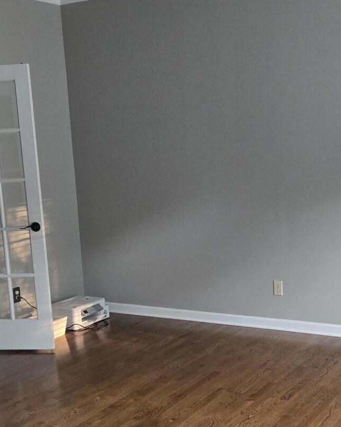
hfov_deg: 27.1
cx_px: 177
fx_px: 707
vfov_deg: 33.3
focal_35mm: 56
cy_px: 279
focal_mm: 5.4
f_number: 1.8
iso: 400
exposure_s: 1/120
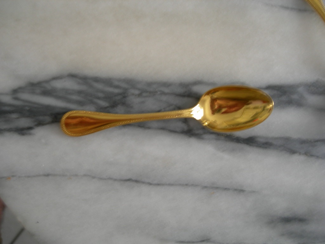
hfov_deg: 49.0
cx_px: 162
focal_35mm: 38
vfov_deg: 37.7
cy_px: 122
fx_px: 357
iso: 50
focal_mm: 7.8
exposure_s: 1/3.3
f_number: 2.8
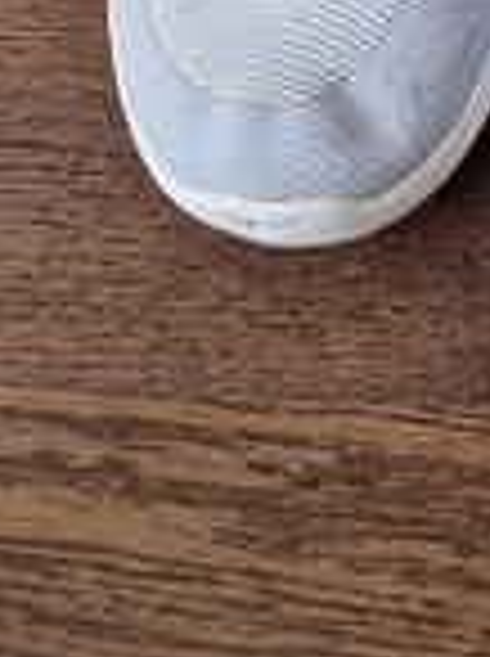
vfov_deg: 21.6
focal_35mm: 79
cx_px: 695
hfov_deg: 17.1
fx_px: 1495
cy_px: -266
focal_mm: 5.4
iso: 250
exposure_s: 1/100
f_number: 1.8
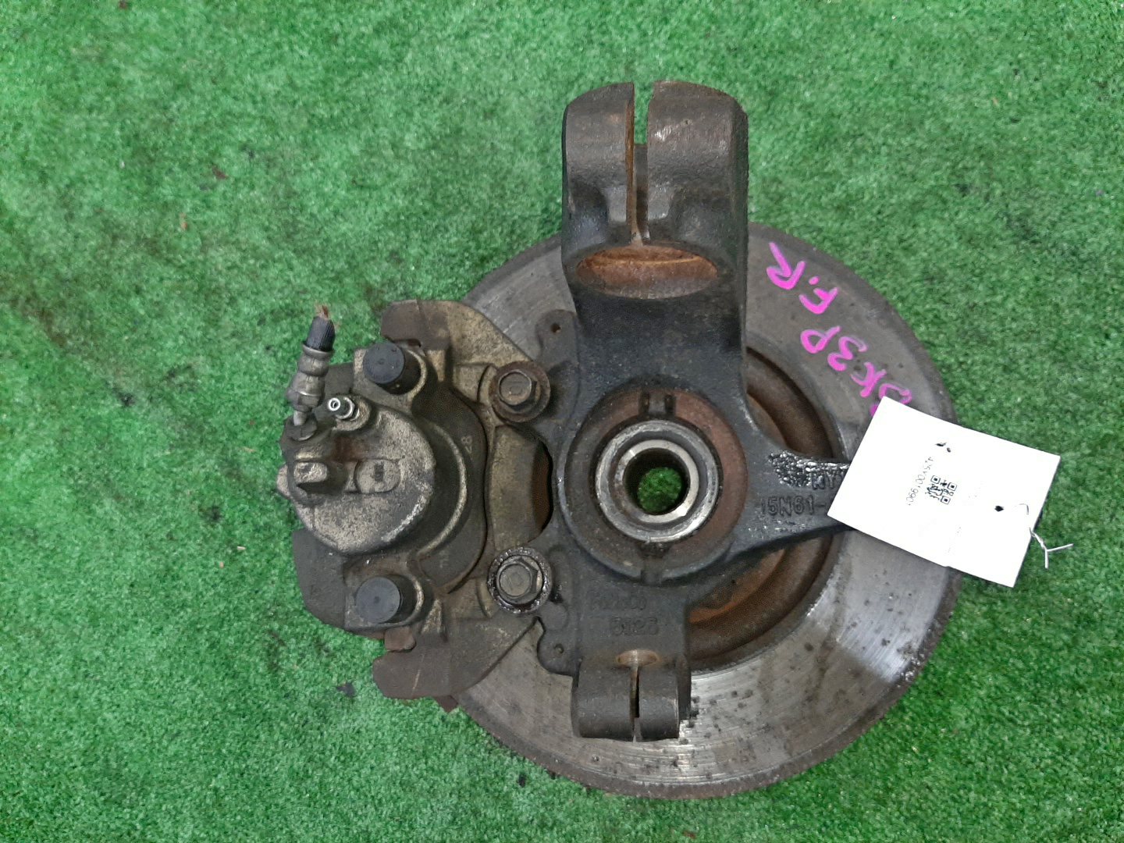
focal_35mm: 26
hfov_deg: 67.3
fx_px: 844
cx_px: 562
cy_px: 422
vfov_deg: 53.1
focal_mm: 3.93
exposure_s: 1/50
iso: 244
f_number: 1.7
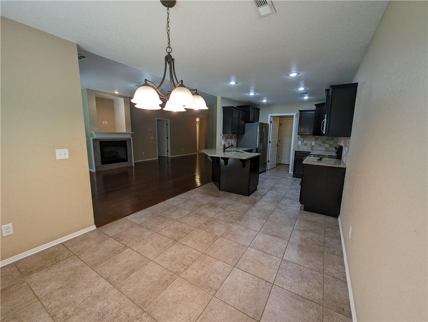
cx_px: 214
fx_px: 161
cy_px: 161
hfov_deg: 106.1
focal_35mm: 13
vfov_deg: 90.0
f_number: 2.2
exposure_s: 1/30
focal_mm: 1.95
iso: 47
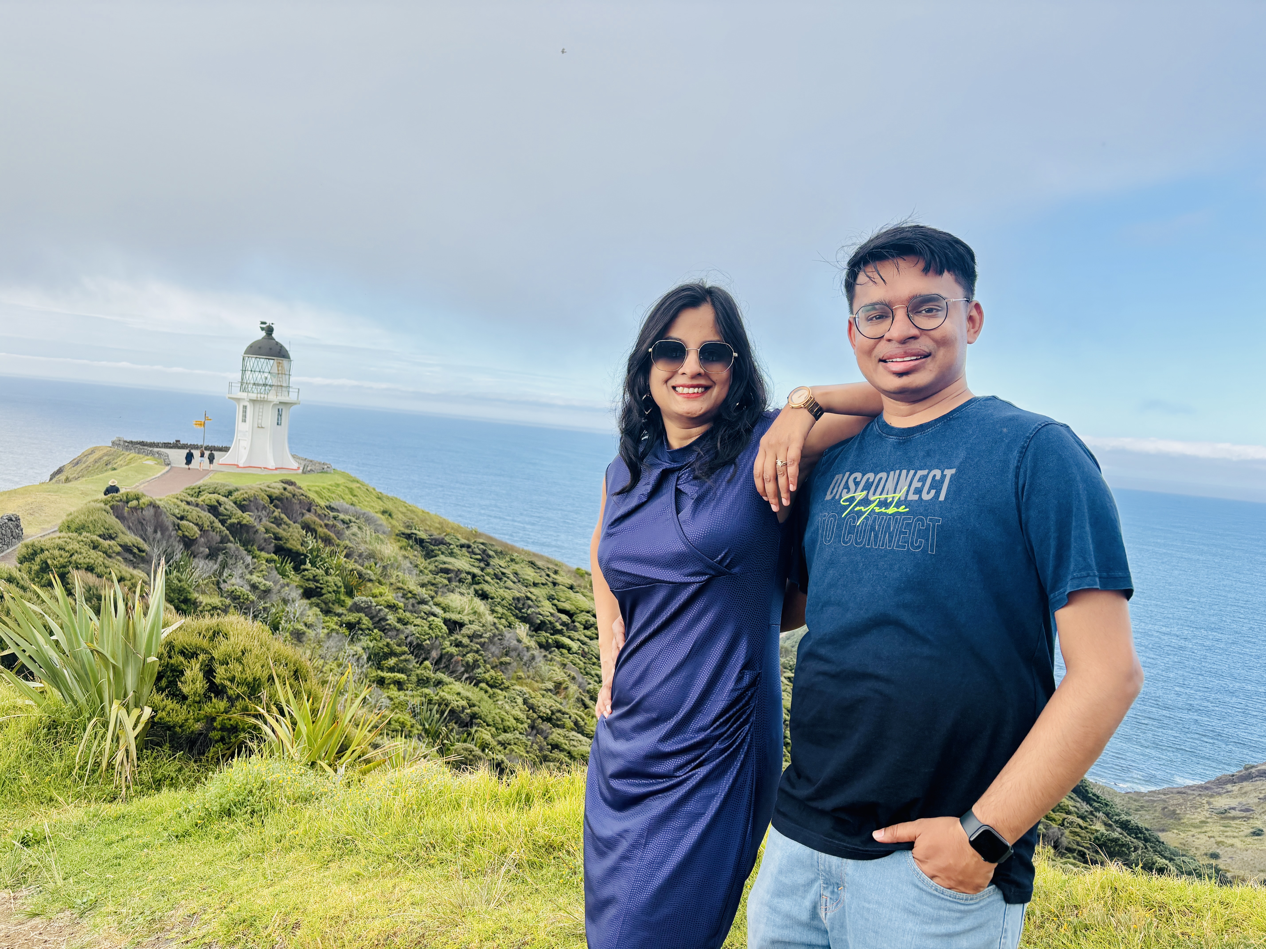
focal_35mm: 26
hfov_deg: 67.3
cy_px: 474
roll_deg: -5.5
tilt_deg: -3.5
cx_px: 633
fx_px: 951
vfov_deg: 53.1
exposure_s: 1/1695
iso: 50
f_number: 1.6
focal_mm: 5.96
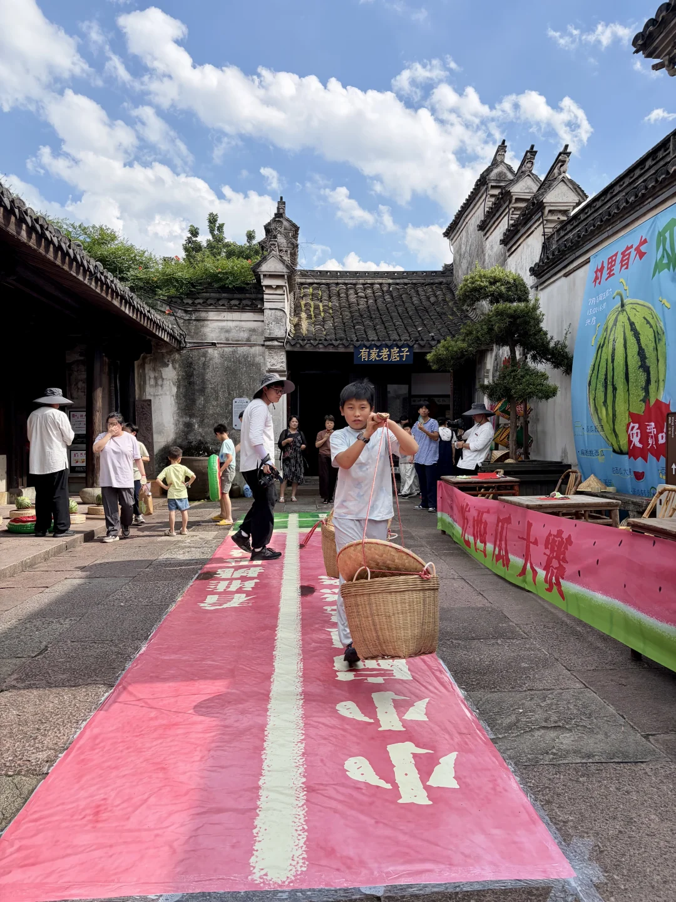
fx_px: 677
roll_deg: -0.1
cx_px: 338
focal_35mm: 26
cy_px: 451
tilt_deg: +0.2
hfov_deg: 53.1
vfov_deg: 67.3
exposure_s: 1/3448
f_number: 1.6
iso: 64
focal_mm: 5.96
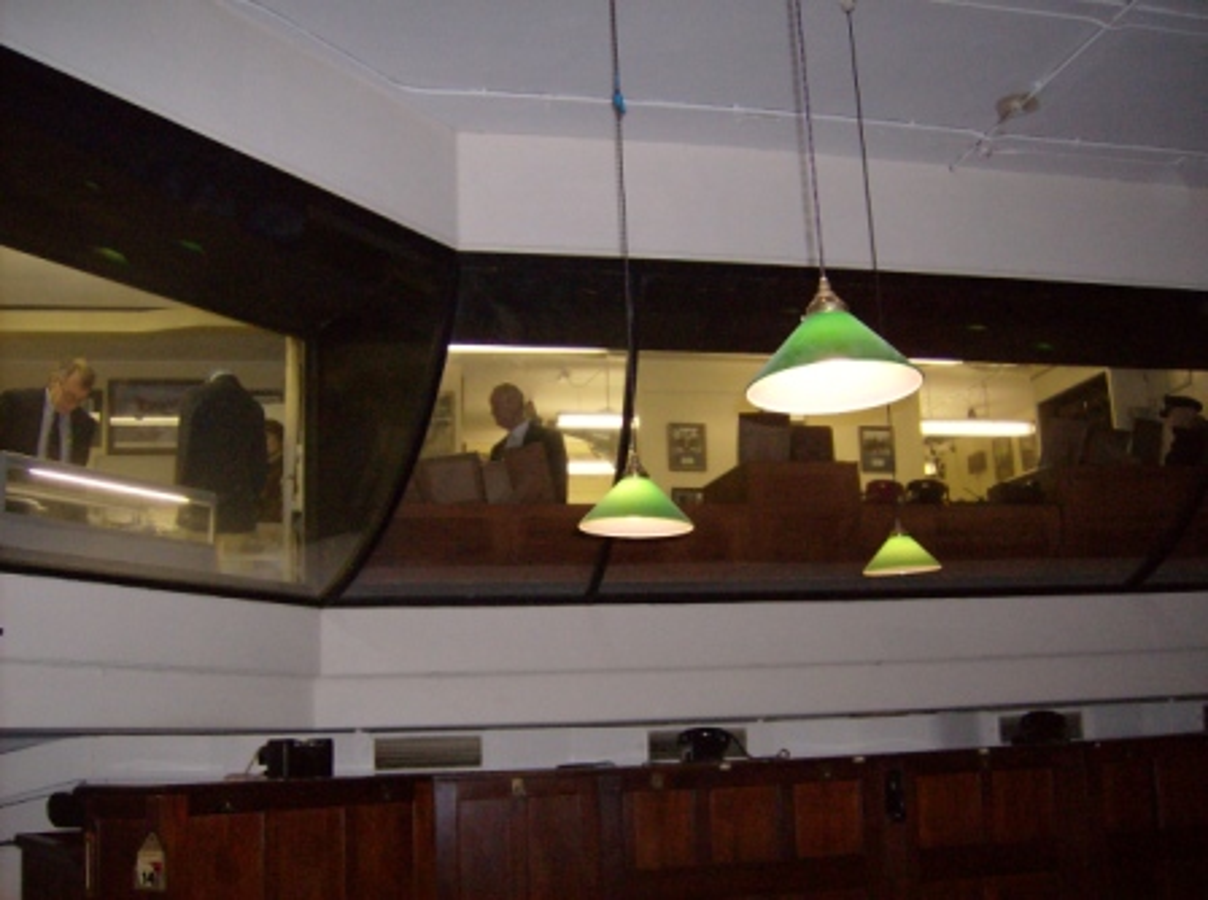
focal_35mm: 36
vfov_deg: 39.5
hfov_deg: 51.5
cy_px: 450
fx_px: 1254
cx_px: 604
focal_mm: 6
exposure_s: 1/60
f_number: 2.8
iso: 200
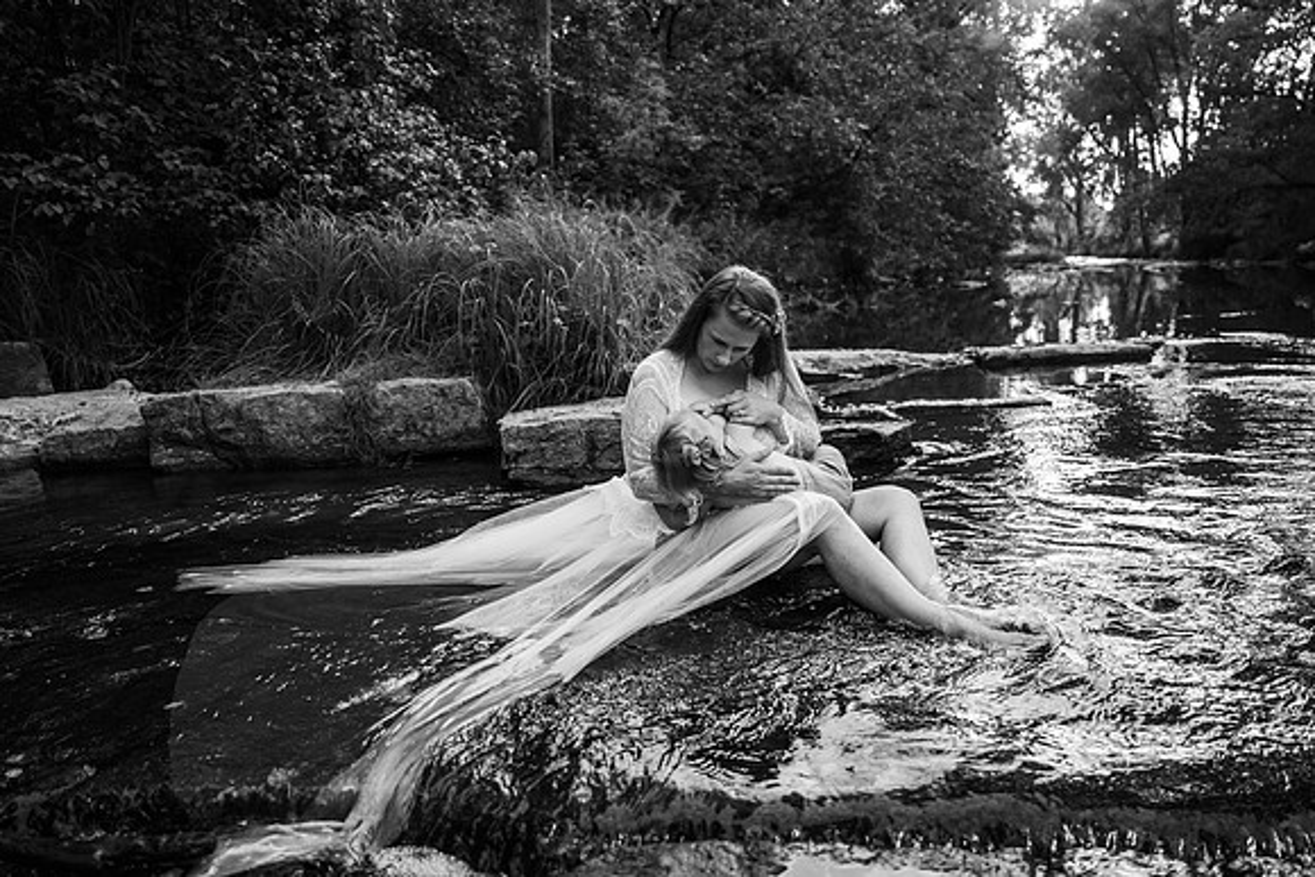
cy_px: 438
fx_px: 1030
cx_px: 658
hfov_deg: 65.1
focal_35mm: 28
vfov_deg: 46.1
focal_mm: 27.5
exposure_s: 1/1000
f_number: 2.8
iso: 500
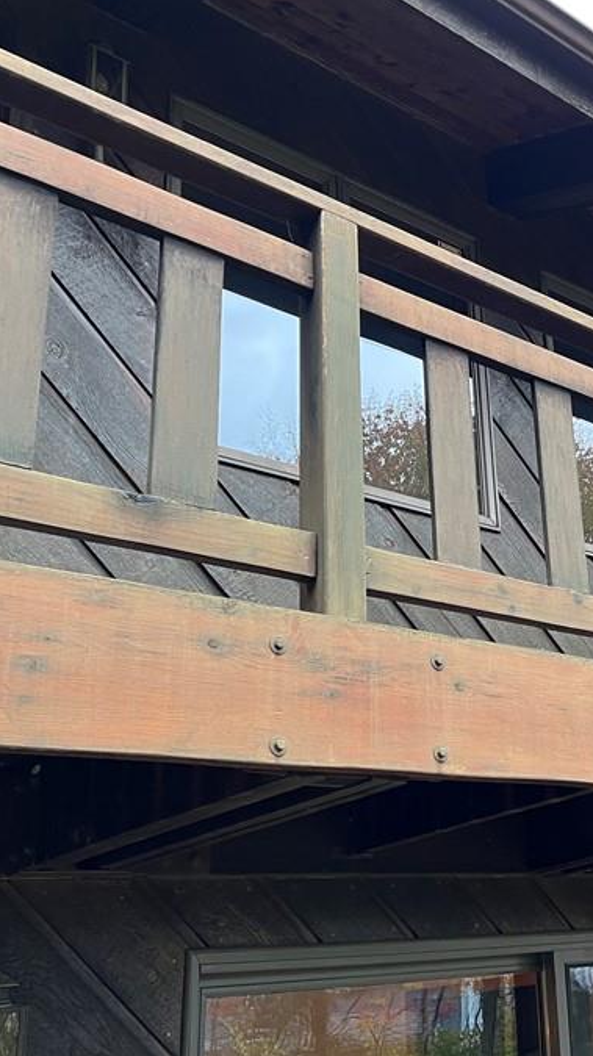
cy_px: 546
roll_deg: +5.8
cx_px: 623
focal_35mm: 43
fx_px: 1204
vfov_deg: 47.4
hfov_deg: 25.9
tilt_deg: +21.1
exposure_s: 1/96
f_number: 1.5
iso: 125
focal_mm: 5.7
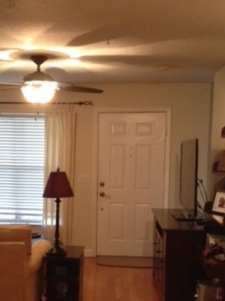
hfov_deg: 22.6
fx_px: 556
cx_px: 49
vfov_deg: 30.1
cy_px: 192
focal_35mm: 64
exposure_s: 1/20
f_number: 2.4
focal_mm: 4.28
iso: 400
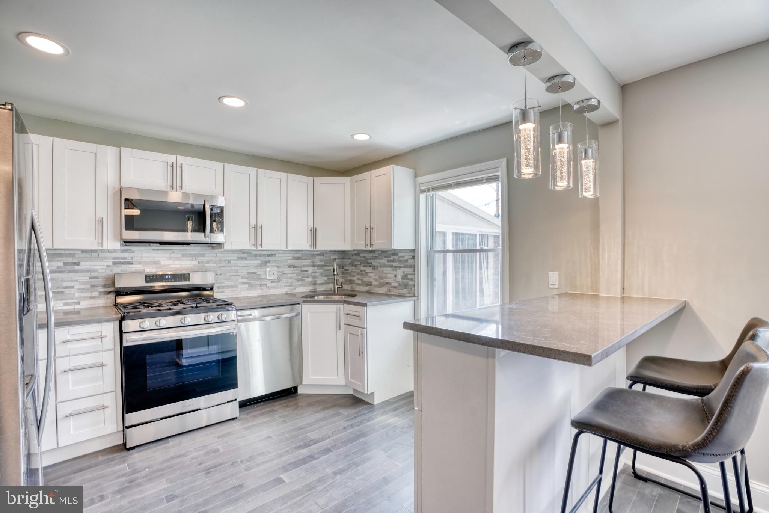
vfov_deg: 73.8
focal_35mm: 16
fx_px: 342
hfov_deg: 96.7
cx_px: 384
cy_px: 256
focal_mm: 16
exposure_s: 1/1250
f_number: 7.1
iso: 640
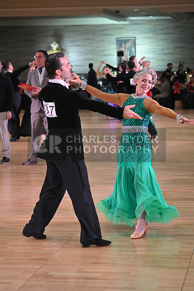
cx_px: 97
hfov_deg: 13.0
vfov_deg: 19.5
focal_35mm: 105
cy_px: 146
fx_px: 848
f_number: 5
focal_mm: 105
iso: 2500
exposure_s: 1/320
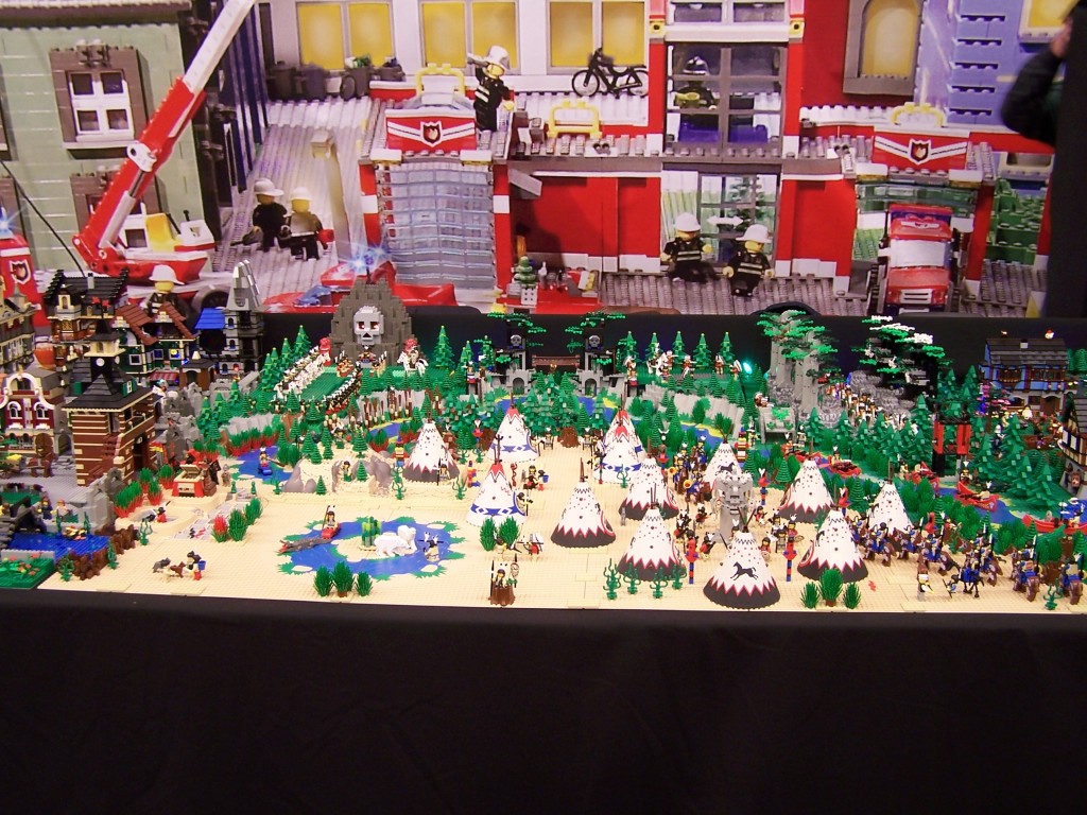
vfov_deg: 37.7
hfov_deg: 49.0
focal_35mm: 38
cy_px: 408
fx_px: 1193
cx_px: 544
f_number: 2.8
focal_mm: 6.3
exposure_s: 1/2
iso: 80
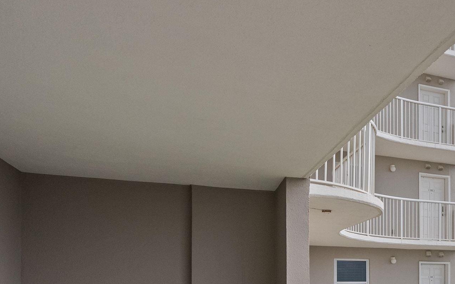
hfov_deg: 42.5
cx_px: 468
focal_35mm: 39
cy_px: 266
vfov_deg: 31.0
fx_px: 484
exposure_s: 1/1250
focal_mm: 16
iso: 500
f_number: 7.1
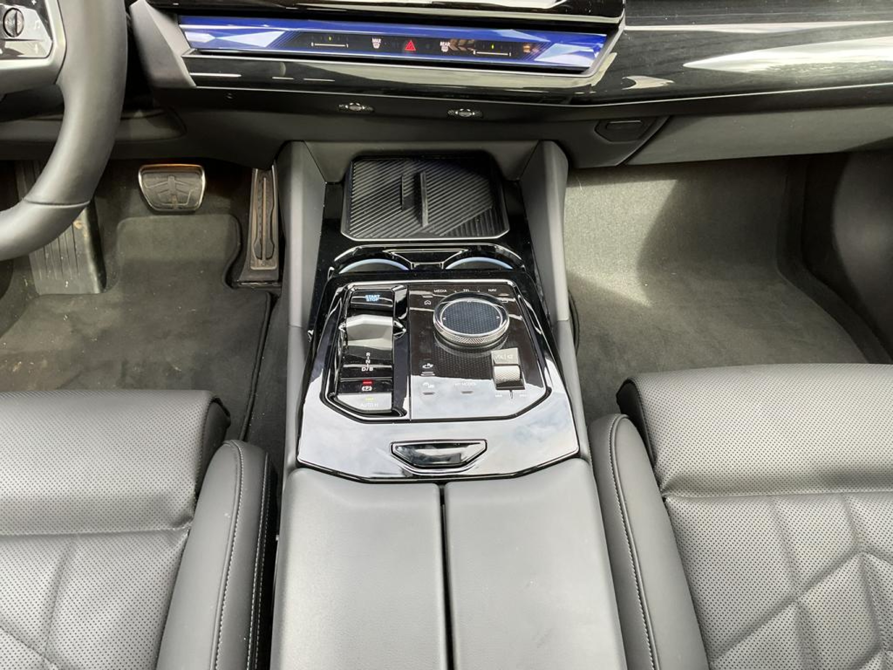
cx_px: 446
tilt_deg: -44.8
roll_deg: -2.0
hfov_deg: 61.7
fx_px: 748
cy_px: 335
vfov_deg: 48.2
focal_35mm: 29
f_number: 1.8
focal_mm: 3
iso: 40
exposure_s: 1/60
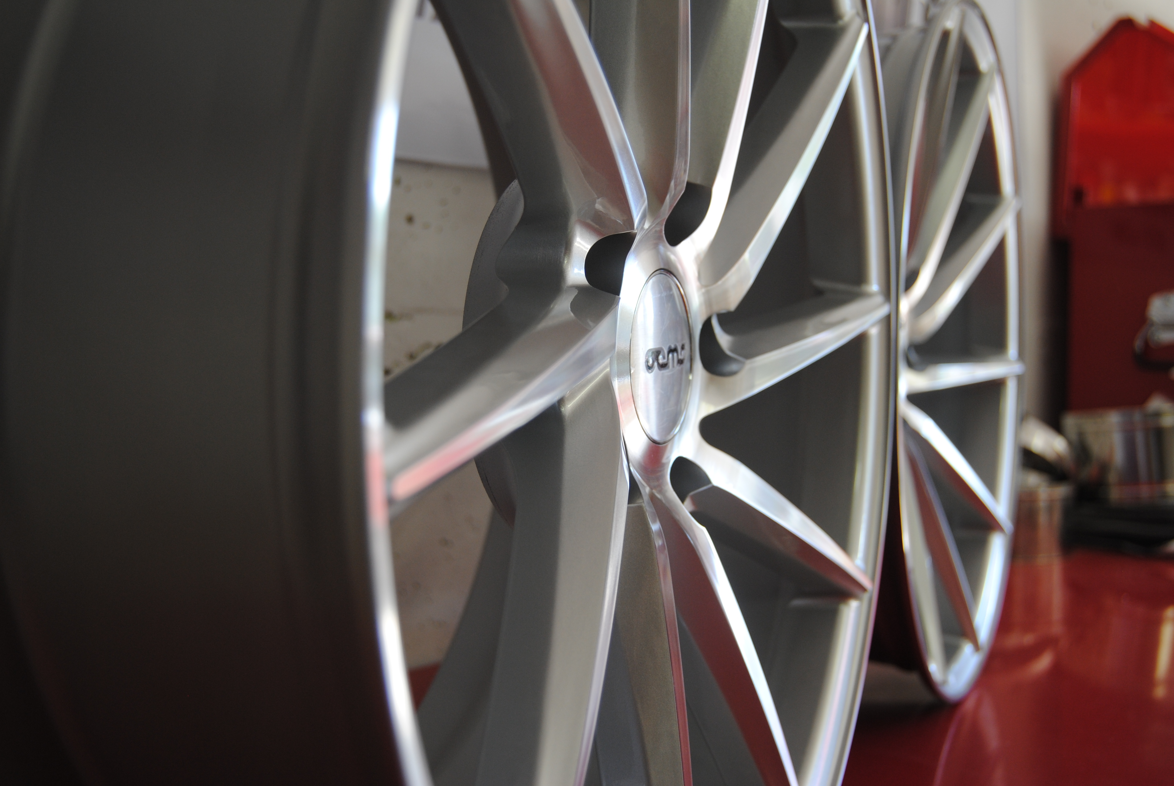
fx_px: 1273
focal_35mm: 39
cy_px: 393
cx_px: 587
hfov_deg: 49.5
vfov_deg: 34.3
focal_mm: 26
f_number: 4
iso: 200
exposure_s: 1/60
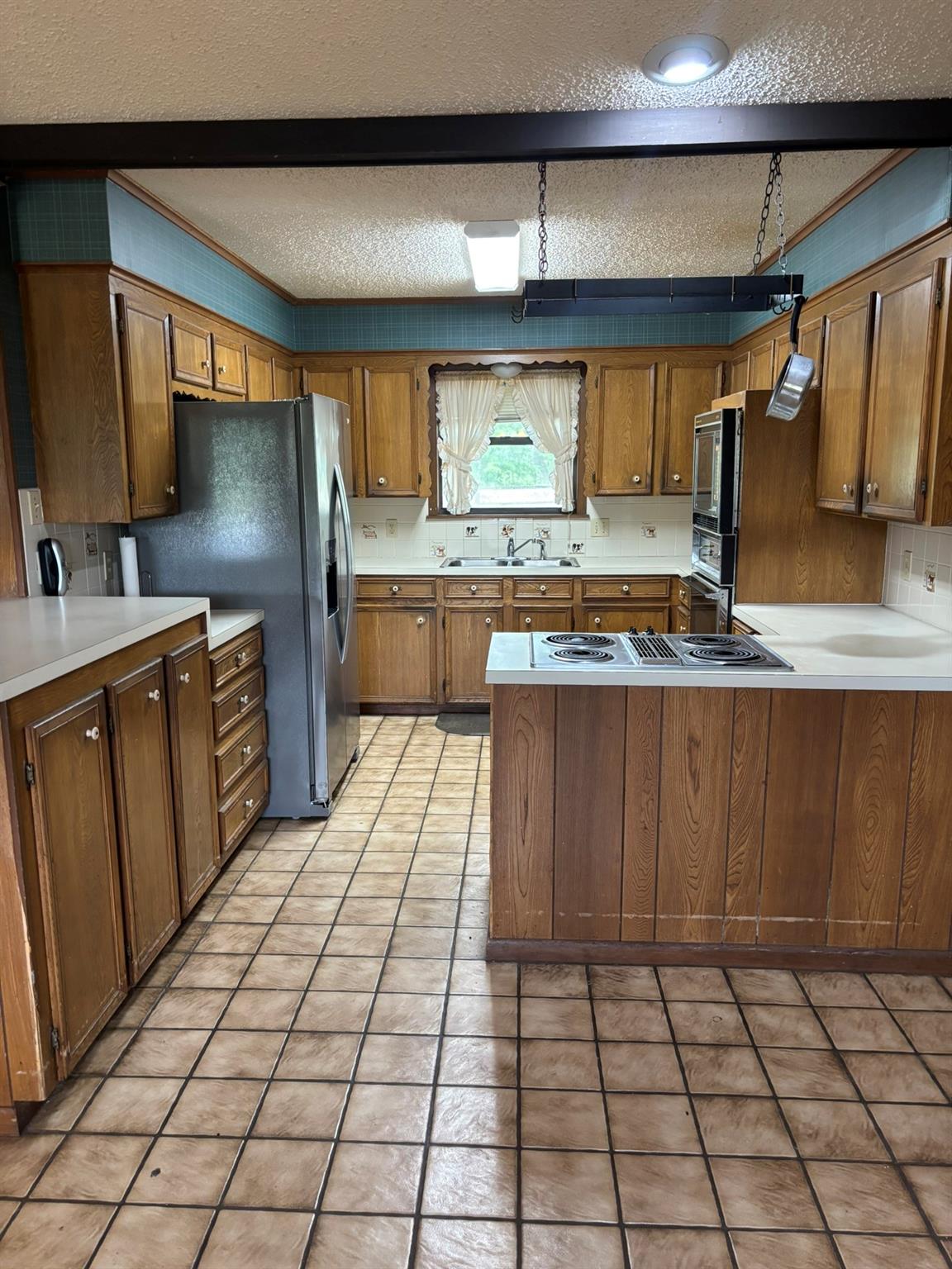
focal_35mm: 26
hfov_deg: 53.1
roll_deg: -0.1
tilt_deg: -10.3
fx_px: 953
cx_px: 476
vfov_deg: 67.3
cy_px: 634
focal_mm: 5.96
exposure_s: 1/60
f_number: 1.6
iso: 320
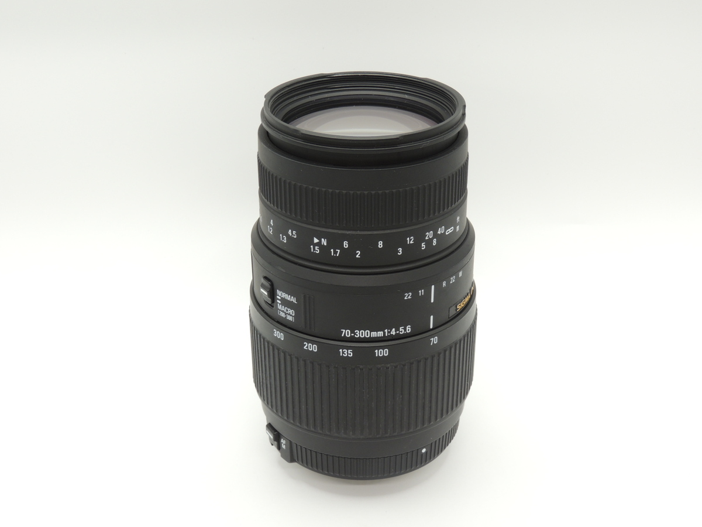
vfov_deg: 29.1
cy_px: 264
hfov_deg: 38.2
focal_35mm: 50
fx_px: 1014
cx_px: 351
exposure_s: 1/20
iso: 100
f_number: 4
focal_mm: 8.9
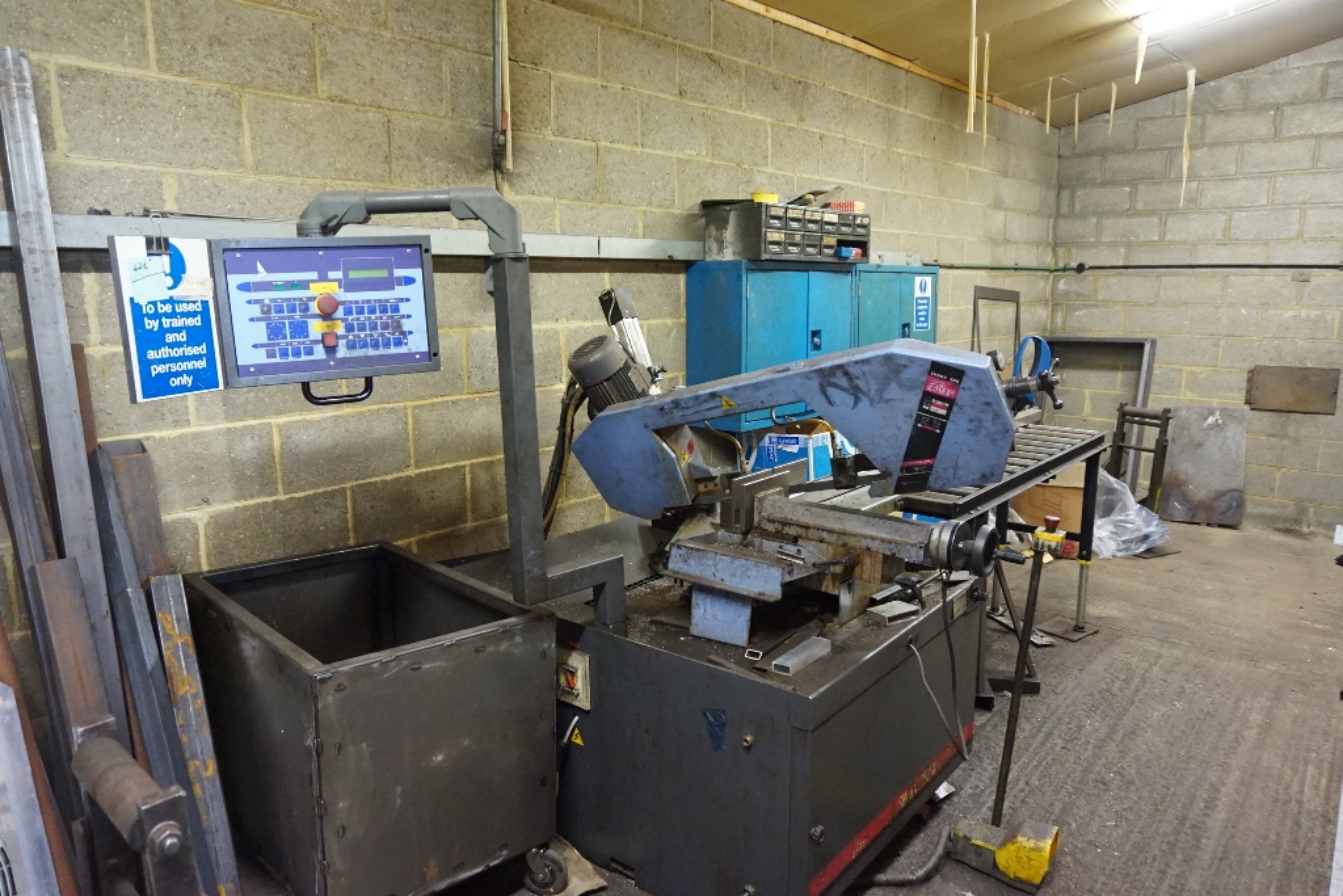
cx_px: 672
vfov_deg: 53.1
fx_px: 895
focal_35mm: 24
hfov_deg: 73.7
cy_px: 448
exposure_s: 1/80
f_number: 3.5
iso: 3200
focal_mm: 16
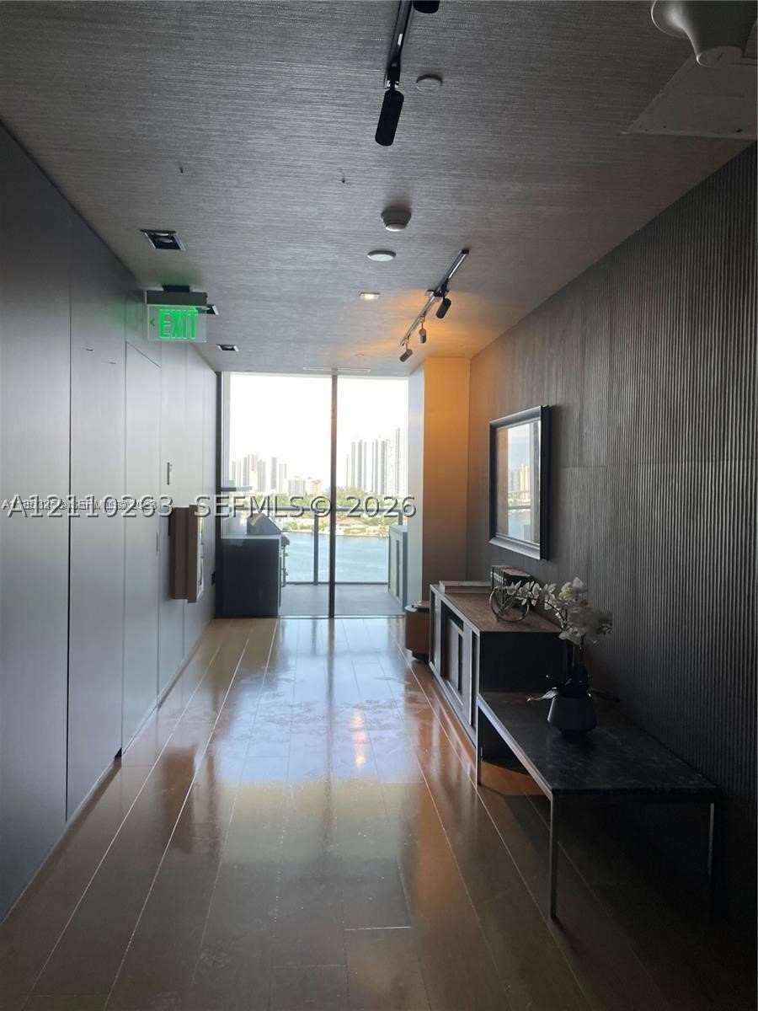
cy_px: 506
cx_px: 379
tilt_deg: -0.5
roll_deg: -0.4
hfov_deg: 53.1
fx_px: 759
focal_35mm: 26
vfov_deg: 67.3
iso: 64
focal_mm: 4.2
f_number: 1.6
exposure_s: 1/120
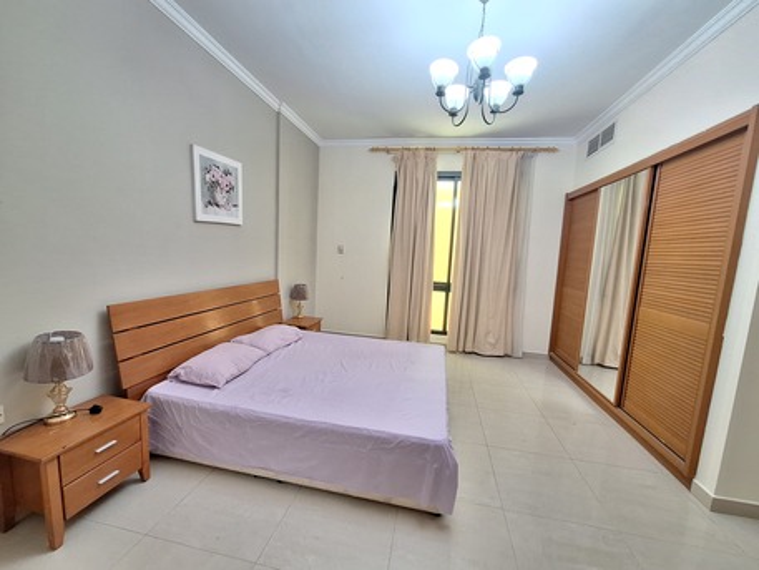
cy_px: 285
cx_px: 380
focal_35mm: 13
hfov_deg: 106.2
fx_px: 285
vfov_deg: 89.9
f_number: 2.2
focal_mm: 1.74
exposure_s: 1/33
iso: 200
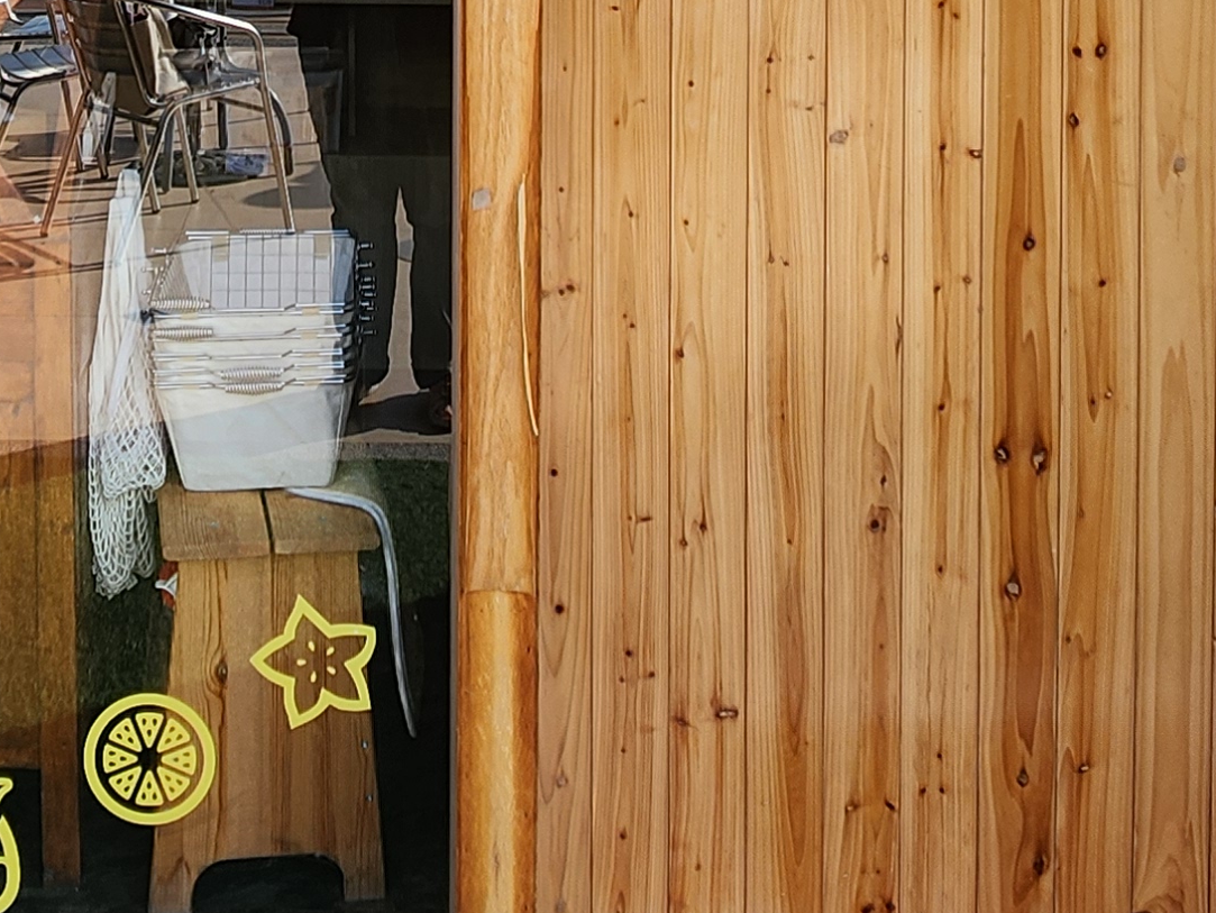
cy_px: -279
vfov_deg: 25.9
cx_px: 363
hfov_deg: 39.0
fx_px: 1687
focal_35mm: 48
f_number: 2.2
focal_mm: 2.2
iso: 50
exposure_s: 1/603
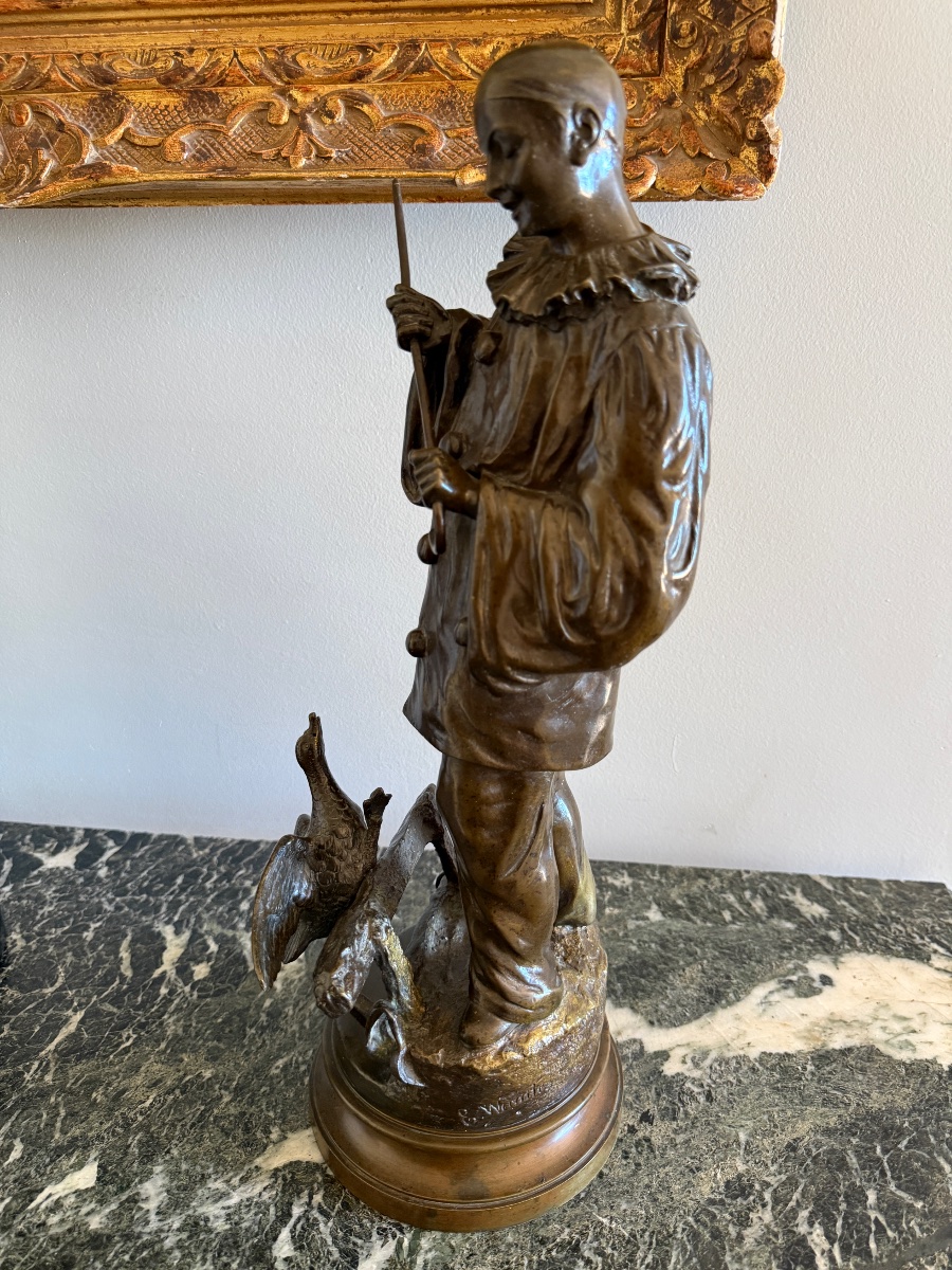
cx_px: 476
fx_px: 880
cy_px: 635
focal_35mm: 24
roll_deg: +0.0
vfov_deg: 71.6
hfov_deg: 56.8
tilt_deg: -22.7
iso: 500
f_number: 1.78
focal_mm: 6.76
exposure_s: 1/60
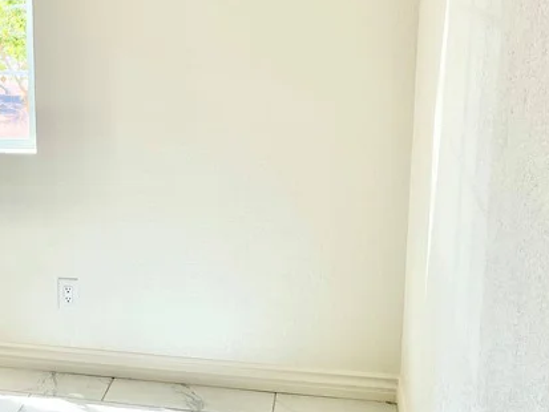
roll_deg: +2.2
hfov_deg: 28.8
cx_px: -27
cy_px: 186
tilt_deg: -12.4
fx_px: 984
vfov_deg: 23.7
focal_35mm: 62
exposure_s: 1/275
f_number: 1.6
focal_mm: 5.1
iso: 32
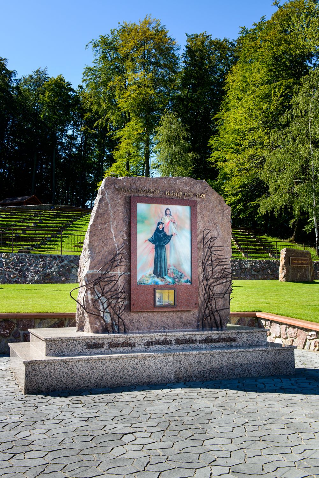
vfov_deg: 53.1
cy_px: 239
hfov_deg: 36.9
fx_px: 478
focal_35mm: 36
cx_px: 160
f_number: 11
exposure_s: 1/160
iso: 200
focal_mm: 36
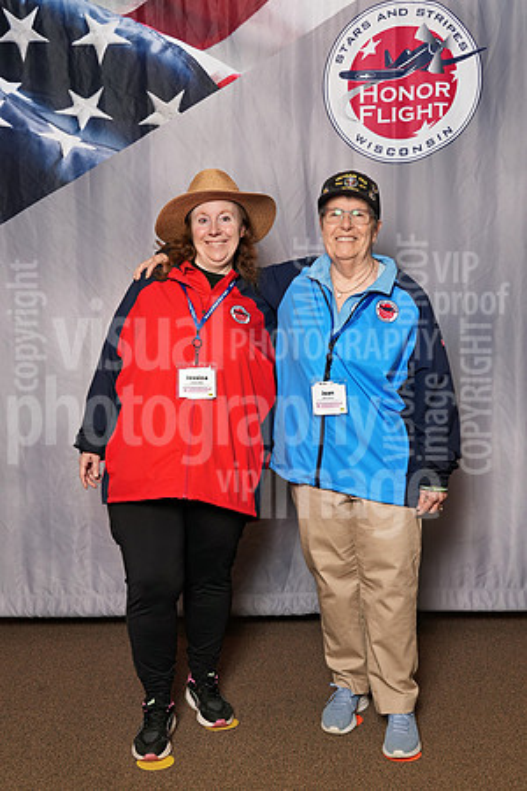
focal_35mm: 46
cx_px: 264
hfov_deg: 28.9
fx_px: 1021
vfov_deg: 42.3
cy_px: 396
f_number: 8
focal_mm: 31
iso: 800
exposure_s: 1/125
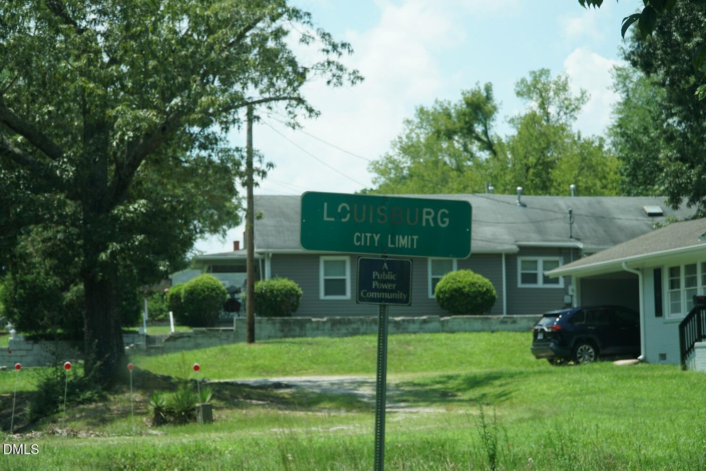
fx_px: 1412
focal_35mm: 72
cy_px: 236
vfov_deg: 18.9
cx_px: 353
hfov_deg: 28.1
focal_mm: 48
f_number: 5.6
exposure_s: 1/320
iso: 100
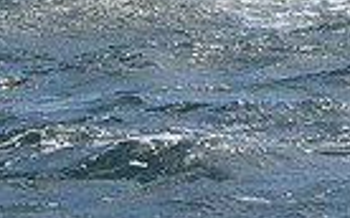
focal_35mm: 301
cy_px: -499
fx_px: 2869
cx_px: -88
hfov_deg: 6.9
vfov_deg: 4.2
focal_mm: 70
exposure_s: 1/1000
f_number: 10
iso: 250
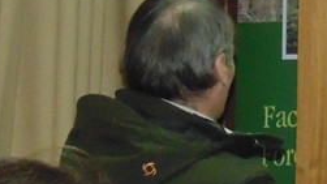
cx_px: 508
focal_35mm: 308
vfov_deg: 3.9
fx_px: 2670
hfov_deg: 6.9
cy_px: -16
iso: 800
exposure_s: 1/60
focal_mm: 14.1
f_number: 4.3
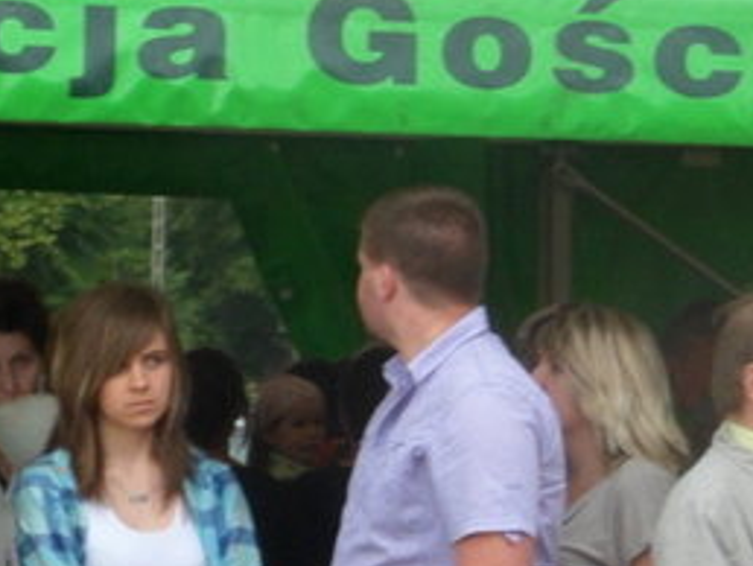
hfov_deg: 6.1
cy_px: 432
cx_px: 213
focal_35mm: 327
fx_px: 7120
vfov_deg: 4.6
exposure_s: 1/60
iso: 160
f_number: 5.4
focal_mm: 22.5
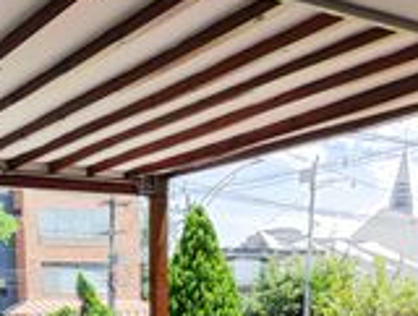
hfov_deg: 31.8
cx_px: 55
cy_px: 533
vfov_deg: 20.0
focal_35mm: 58
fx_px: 702
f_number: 2.2
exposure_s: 1/241
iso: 100
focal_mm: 2.16
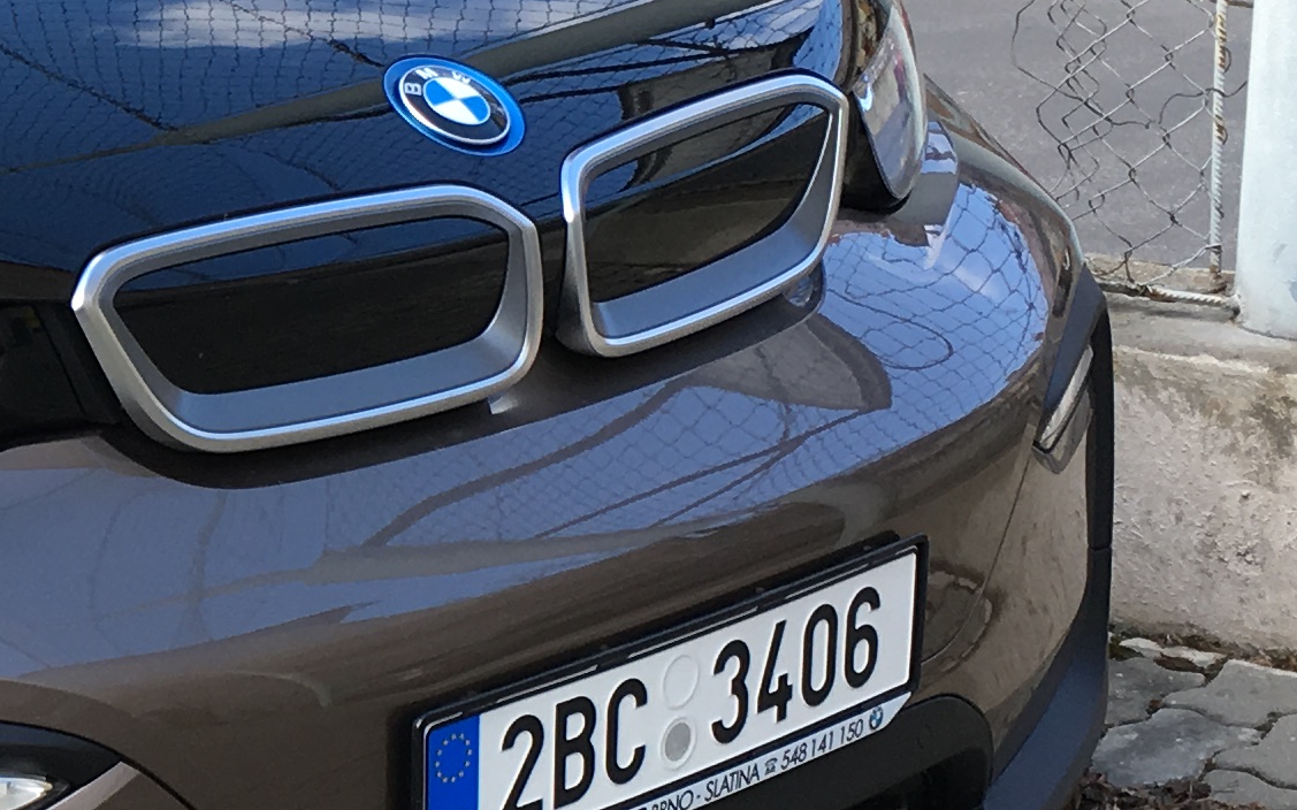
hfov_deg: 18.0
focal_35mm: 110
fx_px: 3888
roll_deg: +2.4
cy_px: 552
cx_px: -266
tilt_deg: -16.4
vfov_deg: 11.9
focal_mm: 4.15
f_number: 2.2
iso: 25
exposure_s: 1/150
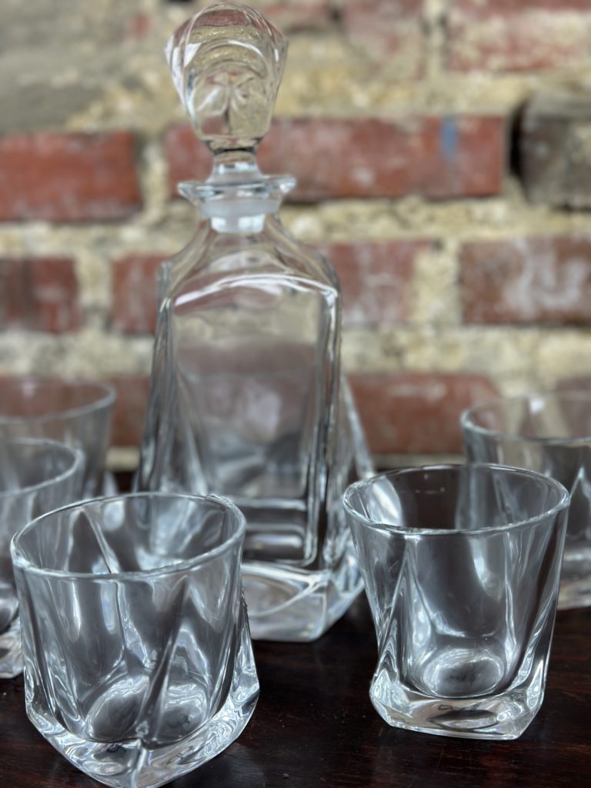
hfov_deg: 30.3
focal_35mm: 48
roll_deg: +2.6
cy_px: 394
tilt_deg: -14.5
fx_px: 1093
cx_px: 296
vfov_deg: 39.7
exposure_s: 1/100
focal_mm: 6.86
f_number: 1.78
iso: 64
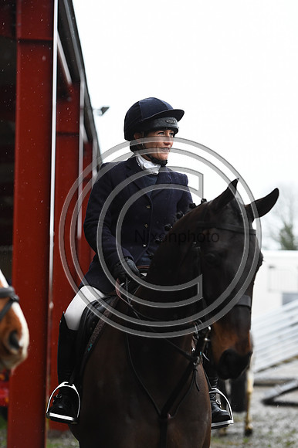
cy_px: 224
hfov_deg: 13.0
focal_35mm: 105
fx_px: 1305
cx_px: 149
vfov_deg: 19.5
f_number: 3.5
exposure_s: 1/800
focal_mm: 105
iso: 4000
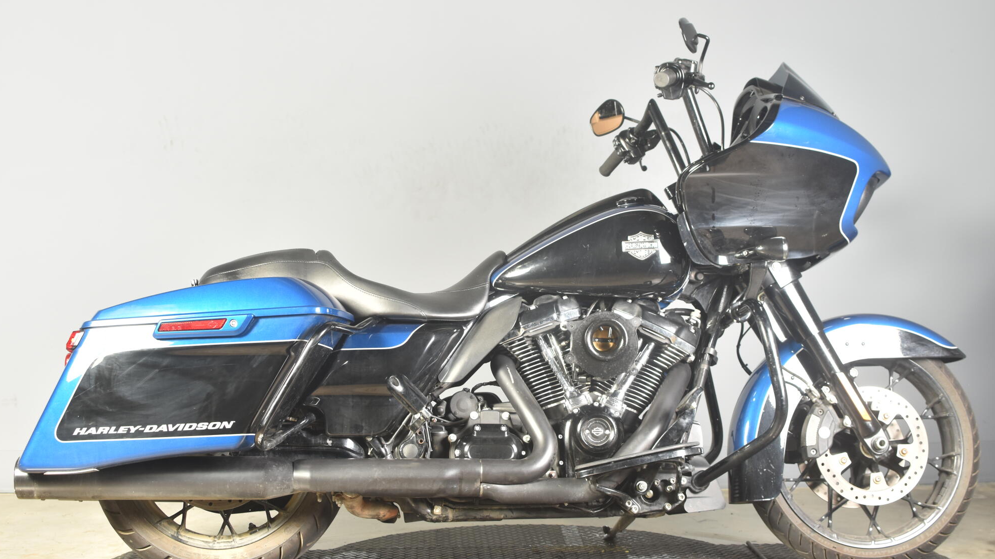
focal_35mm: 56
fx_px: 1465
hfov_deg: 37.5
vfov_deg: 21.6
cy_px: 257
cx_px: 496
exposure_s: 1/60
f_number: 5
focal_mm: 35
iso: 400
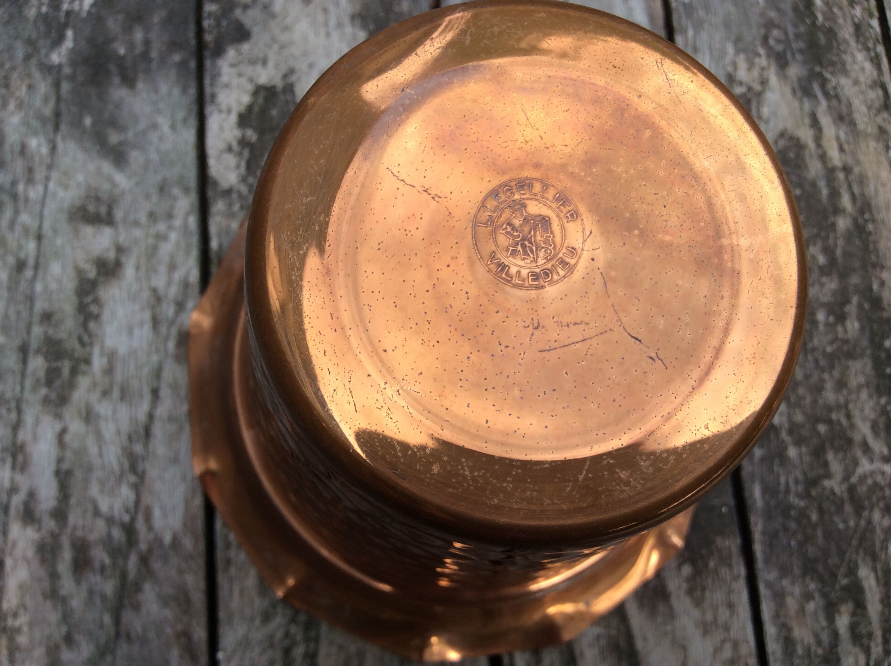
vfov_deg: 44.1
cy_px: 333
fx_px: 822
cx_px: 446
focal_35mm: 32
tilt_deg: -78.5
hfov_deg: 56.9
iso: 32
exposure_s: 1/238
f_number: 2.4
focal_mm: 3.3
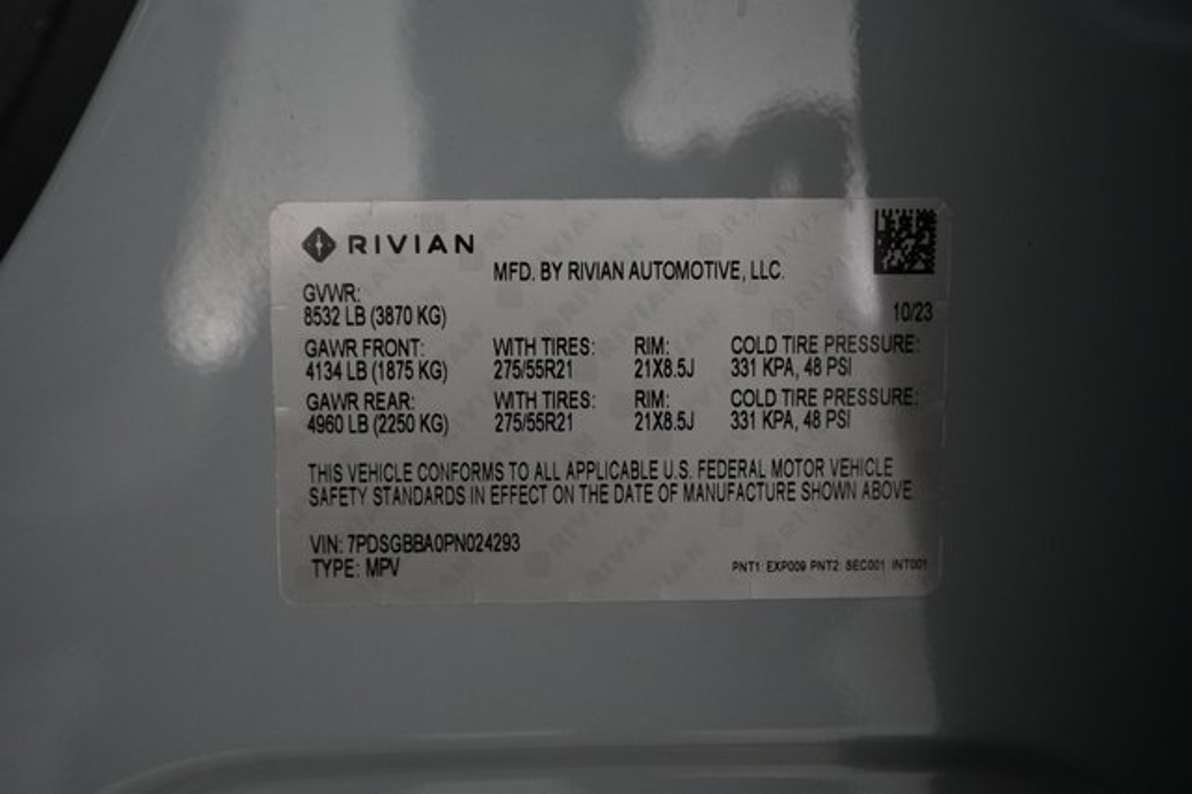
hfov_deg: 69.4
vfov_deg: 49.5
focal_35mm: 26
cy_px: 397
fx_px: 860
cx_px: 596
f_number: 4
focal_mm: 26
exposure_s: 1/60
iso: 3200
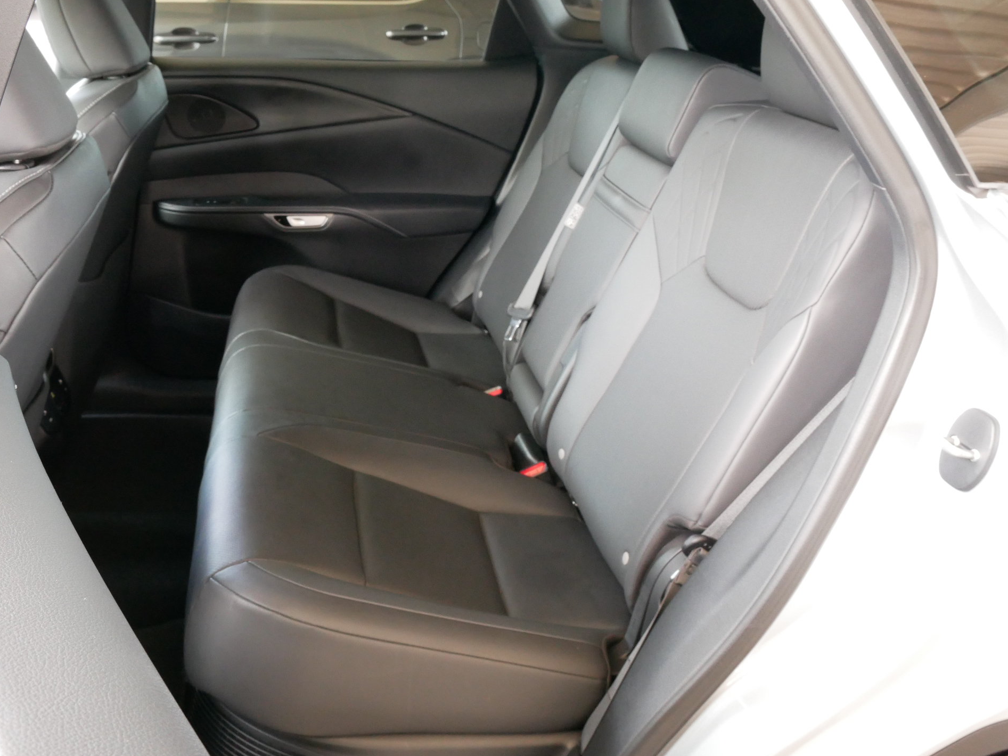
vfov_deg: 39.6
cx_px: 471
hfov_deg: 51.3
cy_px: 342
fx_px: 1048
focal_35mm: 36
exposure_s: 1/10
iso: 1600
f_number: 10
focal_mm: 15
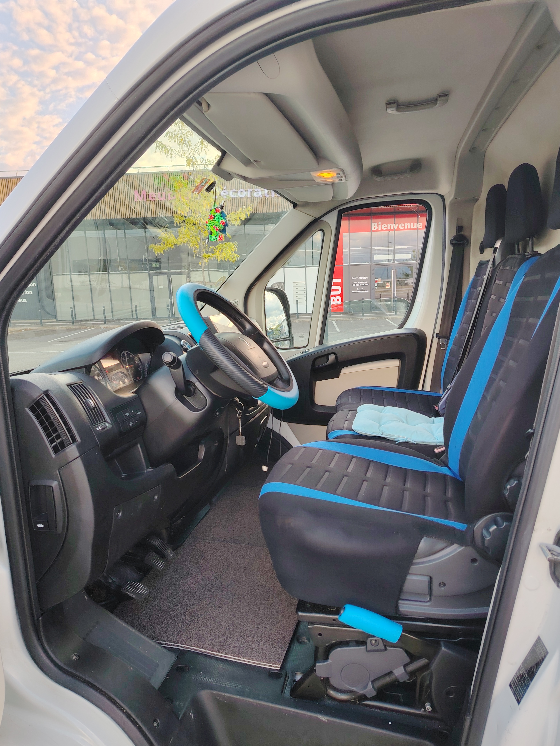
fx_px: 539
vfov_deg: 69.4
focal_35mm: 25
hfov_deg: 54.9
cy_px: 386
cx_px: 284
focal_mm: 5.25
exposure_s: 1/100
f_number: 1.75
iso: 107
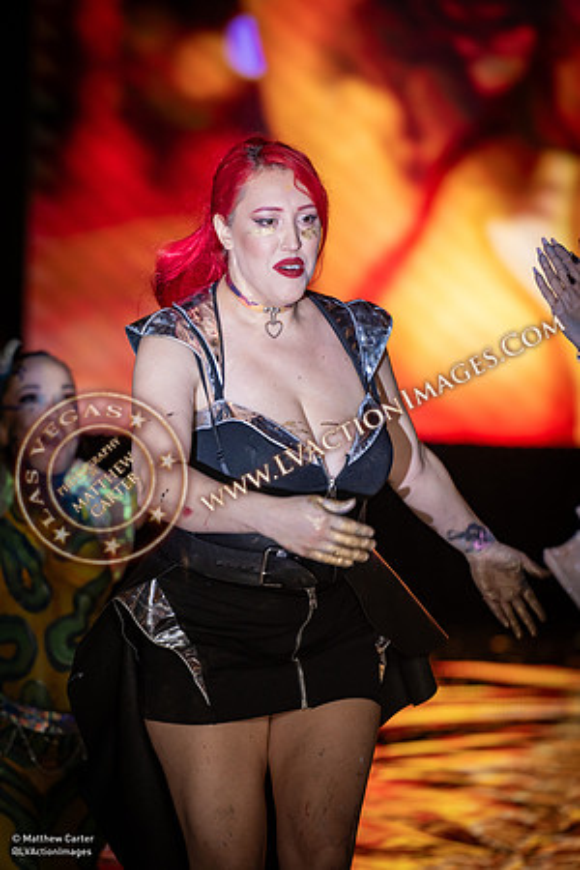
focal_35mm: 200
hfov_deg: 6.9
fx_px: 4833
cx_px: 290
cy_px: 435
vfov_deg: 10.3
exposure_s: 1/400
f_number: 2.8
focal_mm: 200
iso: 1250
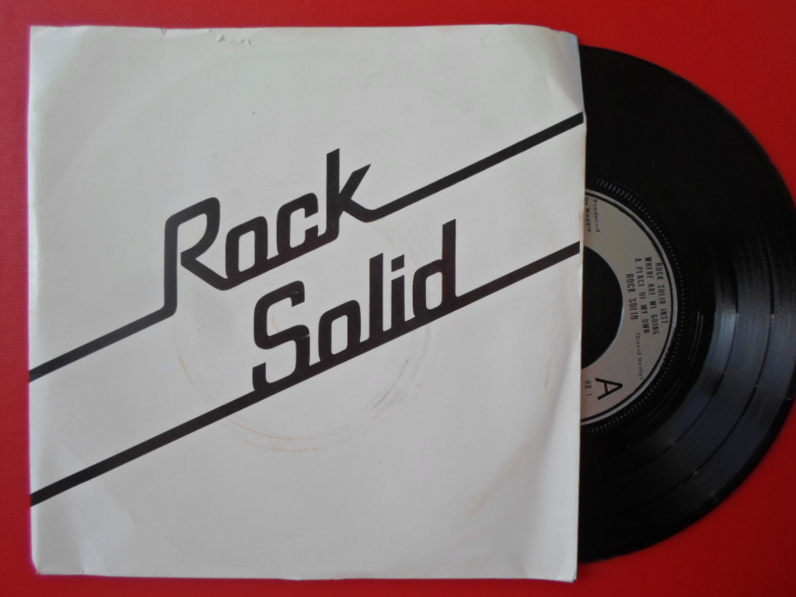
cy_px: 298
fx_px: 575
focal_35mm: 25
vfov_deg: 54.9
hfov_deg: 69.4
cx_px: 398
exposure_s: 1/250
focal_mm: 4.5
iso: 80
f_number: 2.5
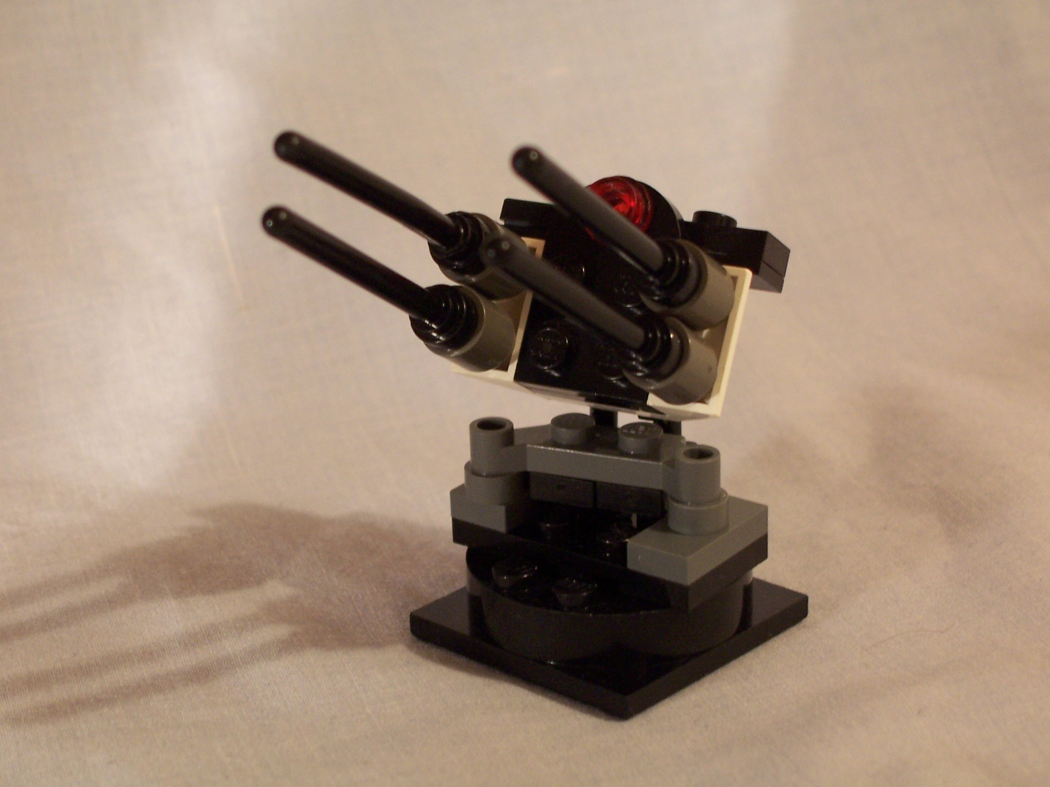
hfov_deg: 22.8
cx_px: 525
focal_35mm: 86
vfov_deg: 17.2
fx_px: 2609
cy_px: 394
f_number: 3.4
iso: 140
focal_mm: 14.7
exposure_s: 1/8
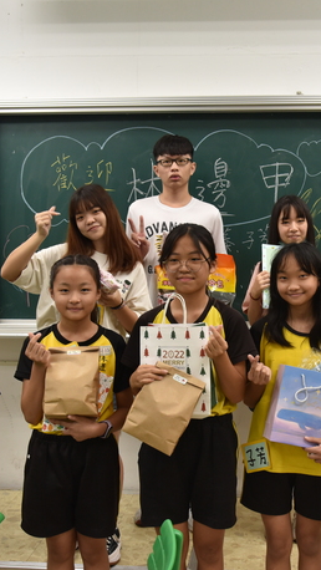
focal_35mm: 48
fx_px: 726
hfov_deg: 24.8
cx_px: 228
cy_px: 286
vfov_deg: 42.9
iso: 1250
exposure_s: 1/100
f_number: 5
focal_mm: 30
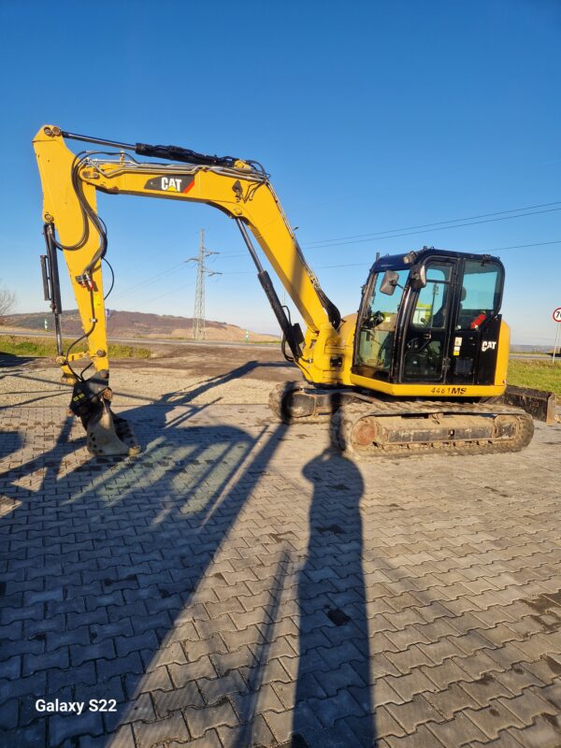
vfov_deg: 73.9
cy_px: 374
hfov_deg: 58.9
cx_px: 280
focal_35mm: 23
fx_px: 497
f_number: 1.8
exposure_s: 1/1164
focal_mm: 5.4
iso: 50
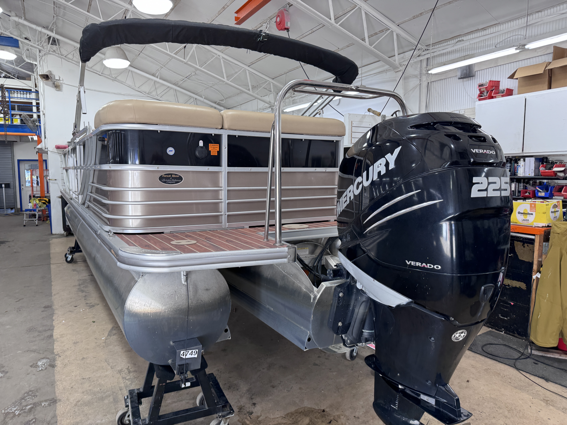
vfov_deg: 56.8
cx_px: 284
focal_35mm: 24
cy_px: 212
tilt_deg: -6.1
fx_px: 393
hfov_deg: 71.6
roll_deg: -0.6
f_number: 1.78
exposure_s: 1/120
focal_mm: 6.76
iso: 80
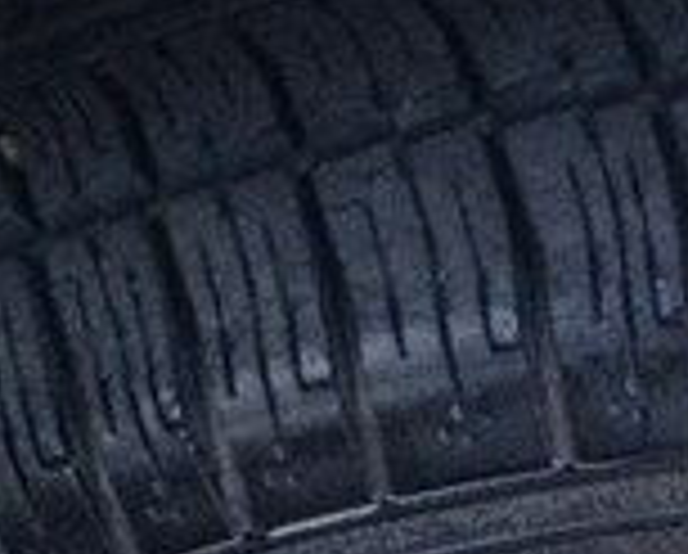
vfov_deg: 10.3
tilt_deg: -49.2
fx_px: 2999
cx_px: 746
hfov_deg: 12.9
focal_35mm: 147
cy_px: 732
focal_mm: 4.28
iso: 400
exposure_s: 1/20
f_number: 2.4
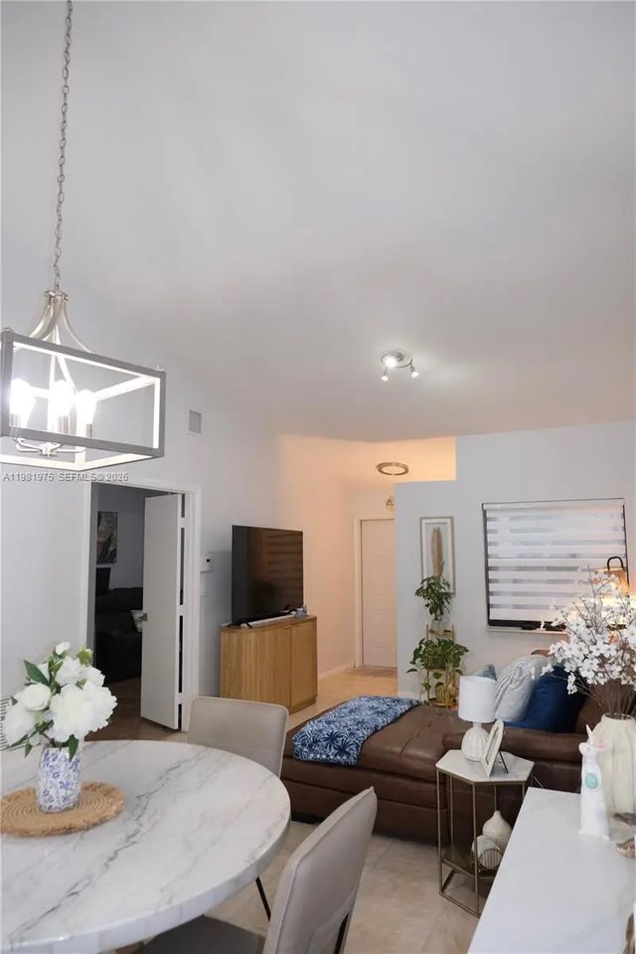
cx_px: 318
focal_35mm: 23
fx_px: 609
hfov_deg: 55.1
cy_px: 477
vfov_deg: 76.1
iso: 2000
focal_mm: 15
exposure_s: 1/100
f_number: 3.5
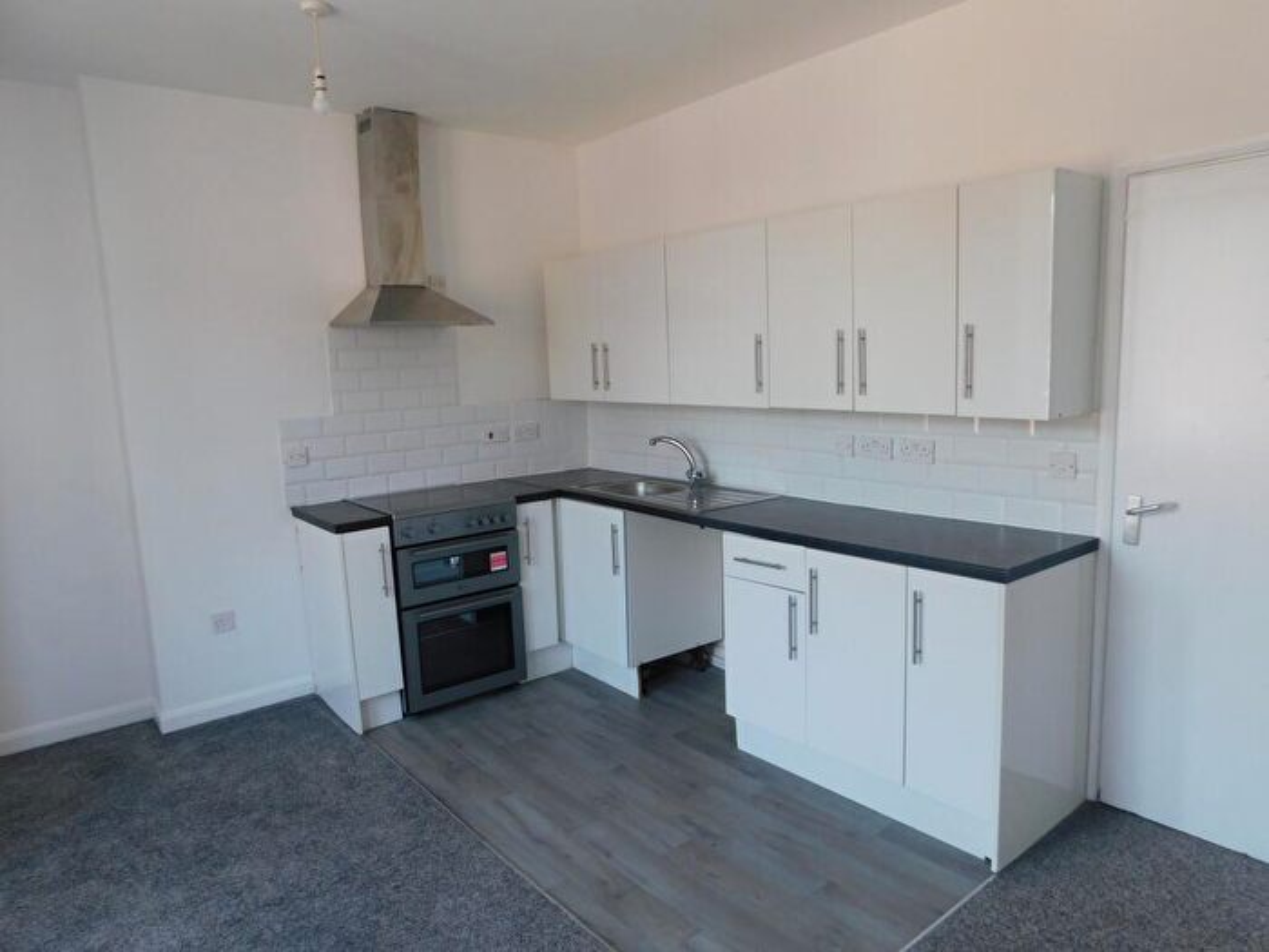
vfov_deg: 58.9
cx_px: 634
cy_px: 476
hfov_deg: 73.9
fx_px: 843
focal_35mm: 23
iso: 125
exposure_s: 1/60
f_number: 3
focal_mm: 4
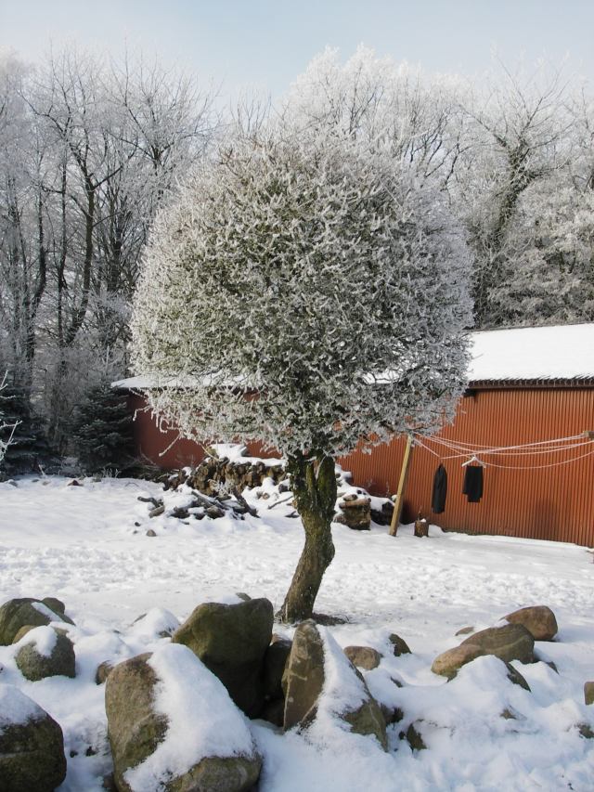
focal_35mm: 38
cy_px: 396
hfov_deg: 37.7
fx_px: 869
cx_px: 297
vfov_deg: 49.0
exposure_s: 1/80
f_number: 6.6
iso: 50
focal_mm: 6.3
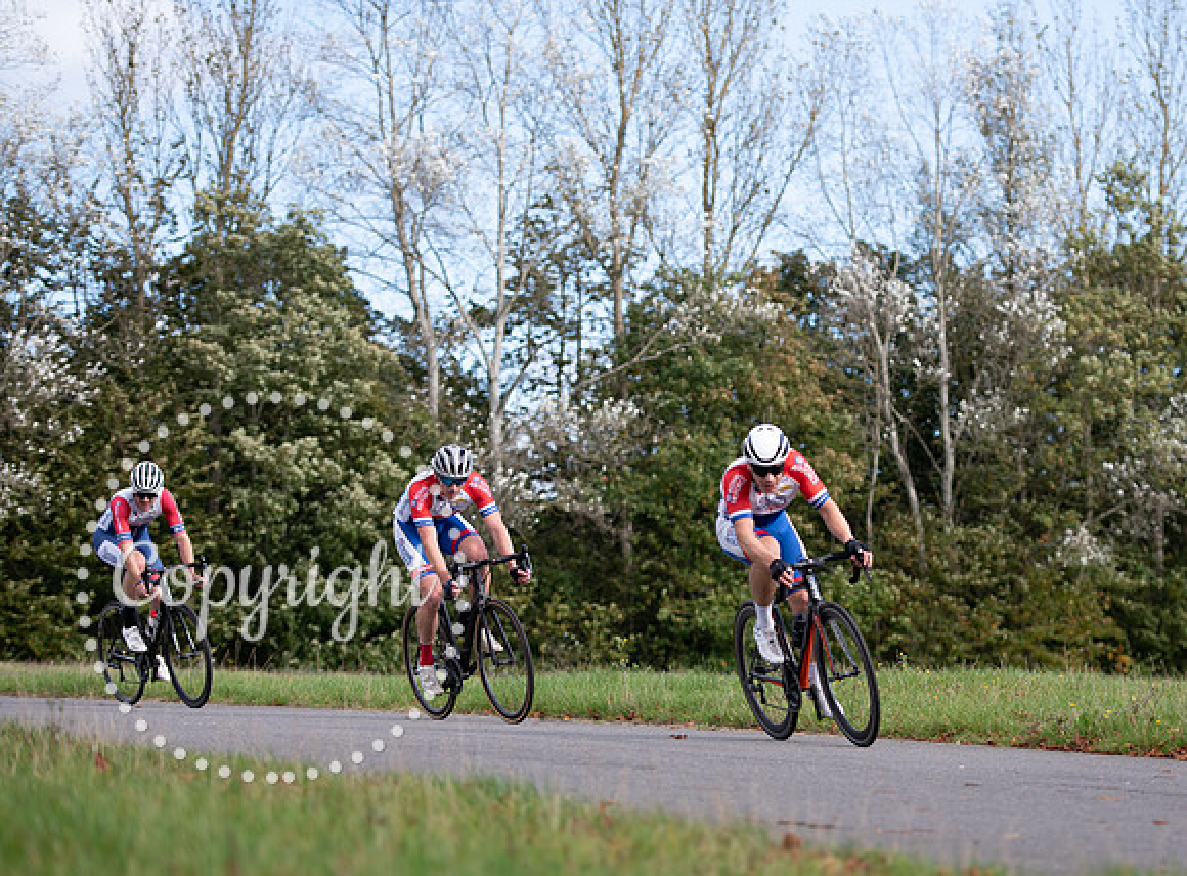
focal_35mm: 129
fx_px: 4385
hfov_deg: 15.4
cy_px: 537
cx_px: 805
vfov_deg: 11.4
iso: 160
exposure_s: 1/1600
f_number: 2.8
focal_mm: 98
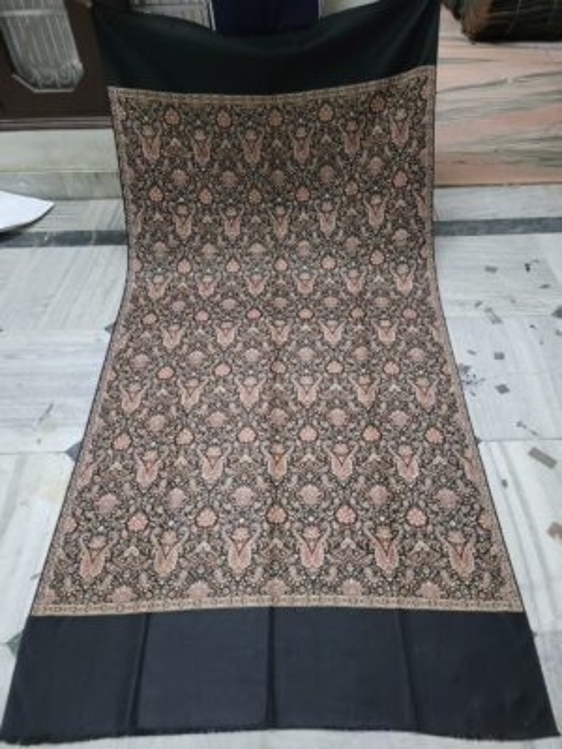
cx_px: 281
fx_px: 563
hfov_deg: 53.1
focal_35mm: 26
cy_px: 374
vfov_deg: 67.3
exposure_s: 1/50
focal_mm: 5.4
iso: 640
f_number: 1.8
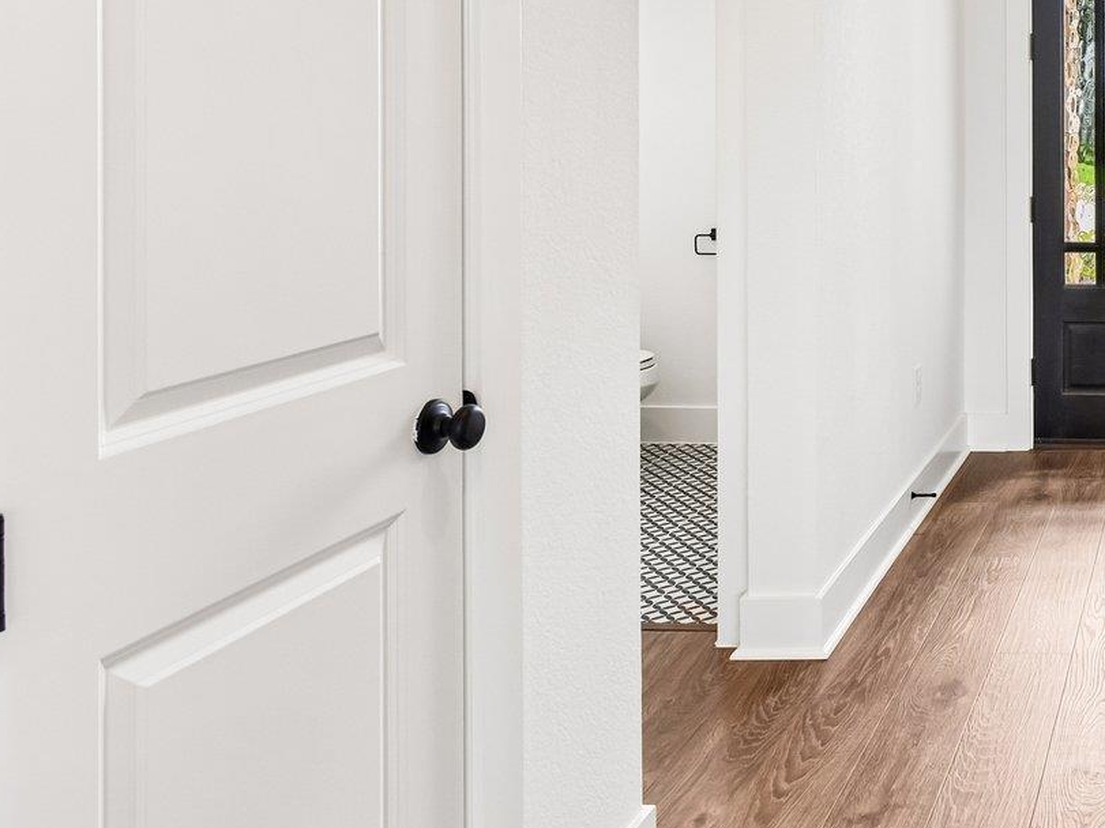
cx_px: 1206
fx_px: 1085
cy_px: 121
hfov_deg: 42.7
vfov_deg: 39.5
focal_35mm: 34
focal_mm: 14
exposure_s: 1/20
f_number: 8
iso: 100
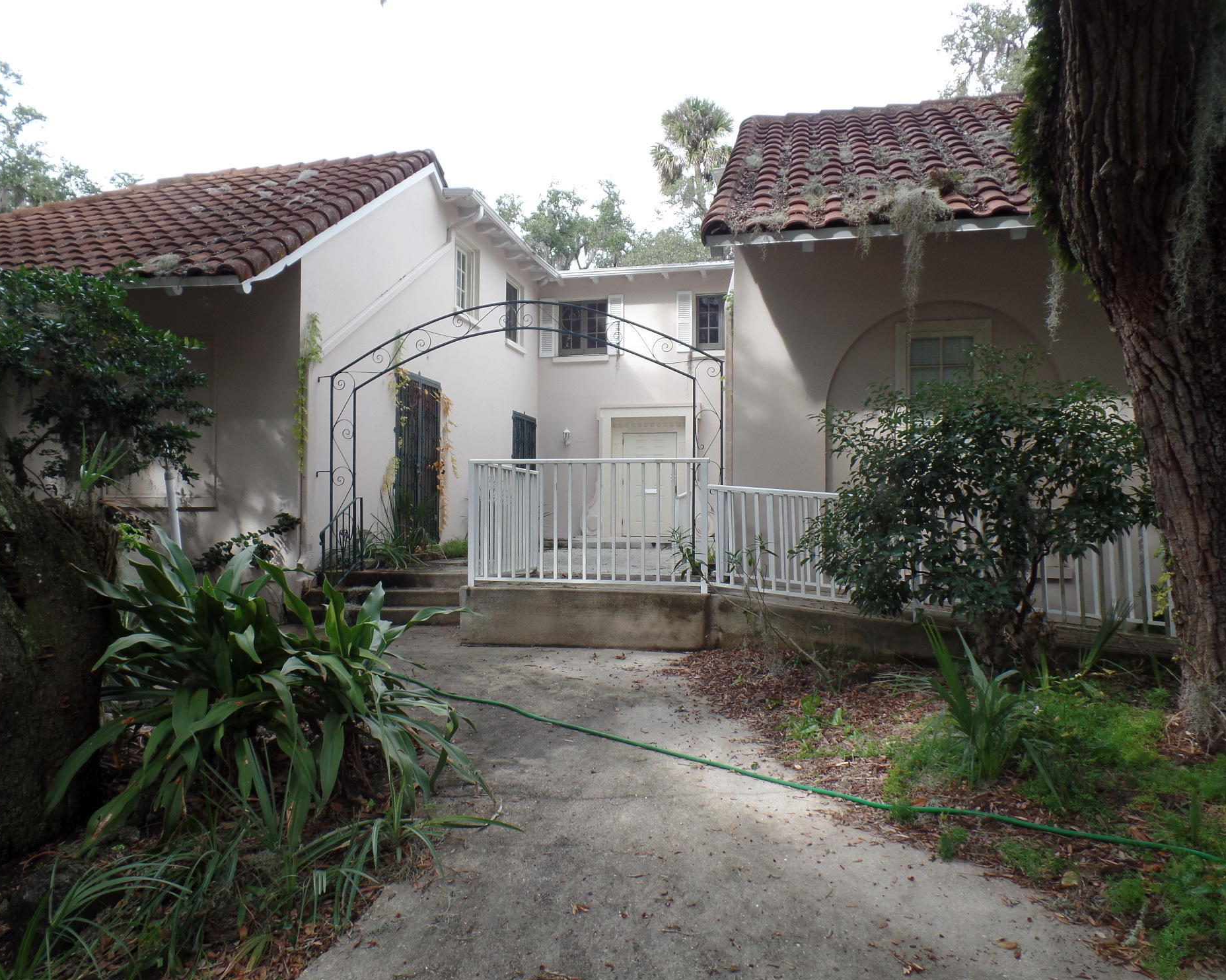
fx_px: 871
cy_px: 490
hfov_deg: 70.2
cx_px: 573
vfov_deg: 58.8
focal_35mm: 24
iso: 80
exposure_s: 1/125
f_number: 3.5
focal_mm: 4.1
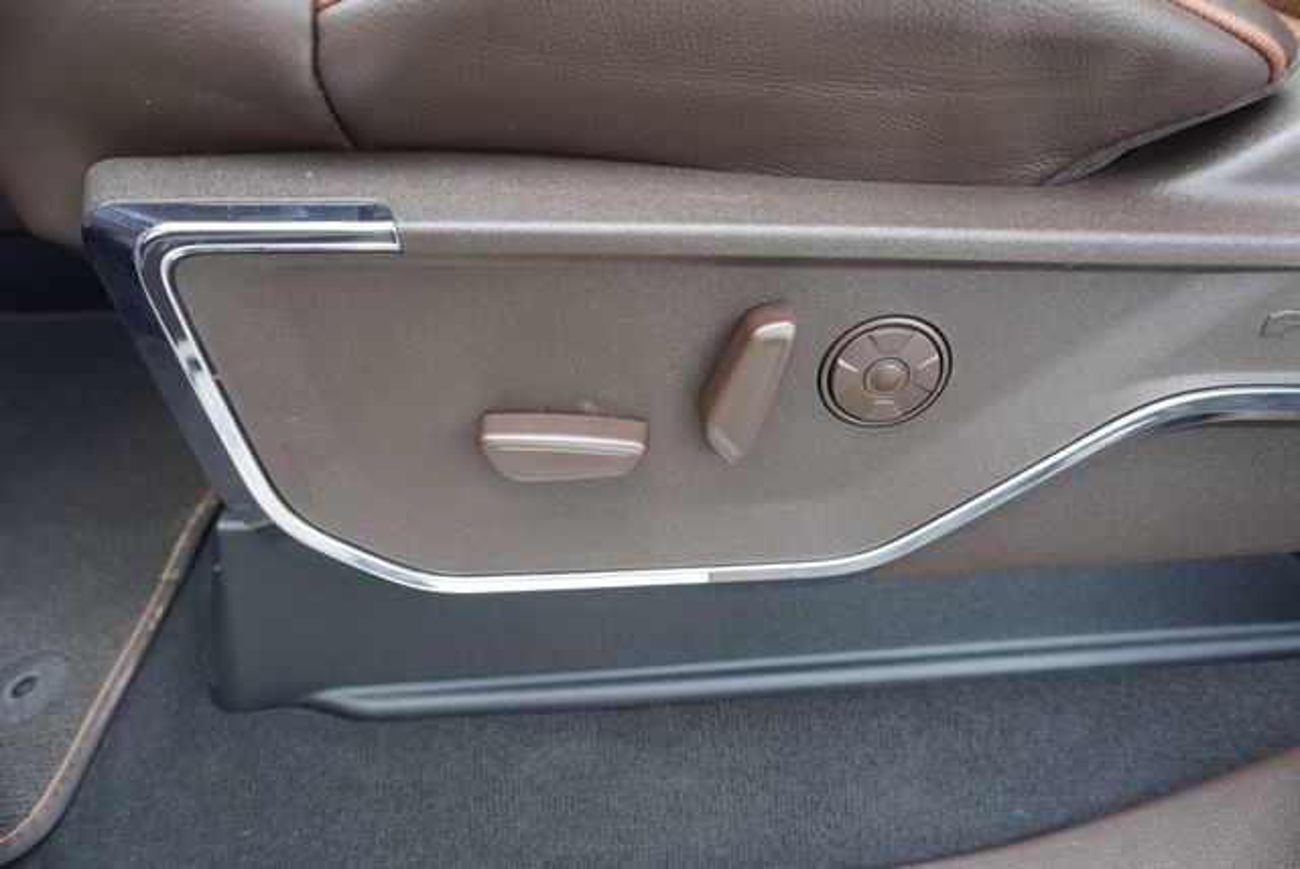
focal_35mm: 24
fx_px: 867
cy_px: 434
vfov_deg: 53.2
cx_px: 650
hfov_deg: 73.7
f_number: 4
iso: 160
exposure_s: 1/60
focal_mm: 16
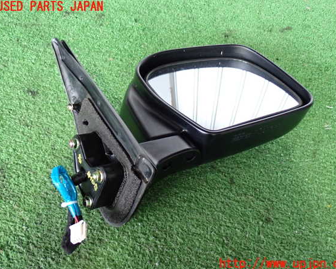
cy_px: 135
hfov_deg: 45.8
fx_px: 398
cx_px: 175
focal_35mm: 40
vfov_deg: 37.3
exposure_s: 1/40
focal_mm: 6.83
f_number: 2.7
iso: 500
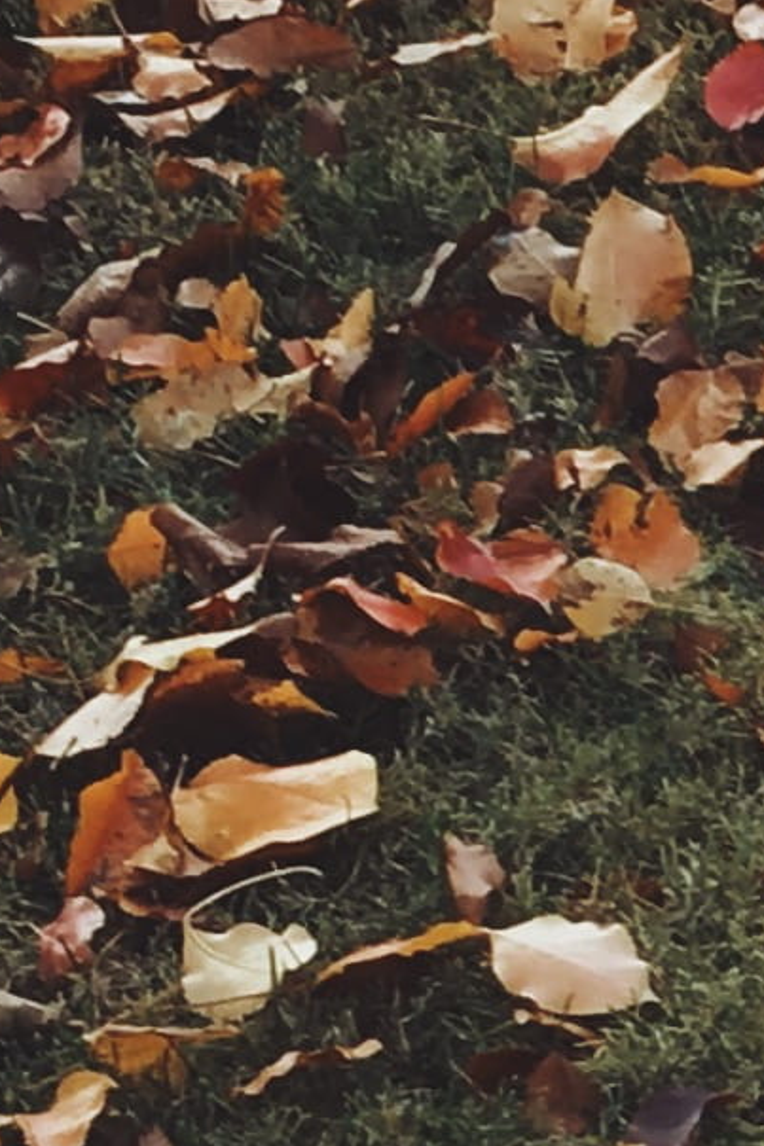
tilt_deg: -32.1
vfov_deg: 10.1
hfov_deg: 6.1
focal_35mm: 201
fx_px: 6402
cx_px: 2519
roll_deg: -2.6
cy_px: 1224
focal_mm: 4.15
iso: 25
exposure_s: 1/345
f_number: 2.2
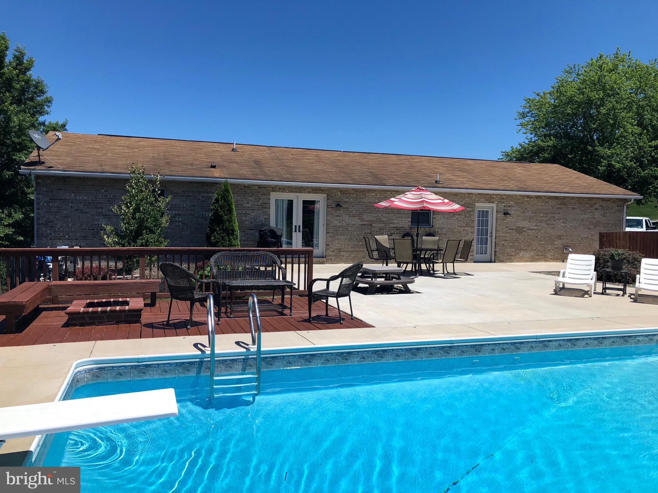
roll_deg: -1.1
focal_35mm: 28
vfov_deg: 49.7
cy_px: 246
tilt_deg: -2.5
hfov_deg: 63.4
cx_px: 329
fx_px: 532
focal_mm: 3.99
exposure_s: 1/3003
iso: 20
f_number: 1.8
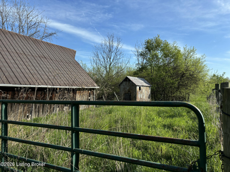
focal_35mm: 26
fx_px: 173
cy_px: 86
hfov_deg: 67.3
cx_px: 115
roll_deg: -2.8
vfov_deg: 53.0
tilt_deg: +0.0
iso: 50
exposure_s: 1/2451
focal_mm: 5.96
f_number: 1.6
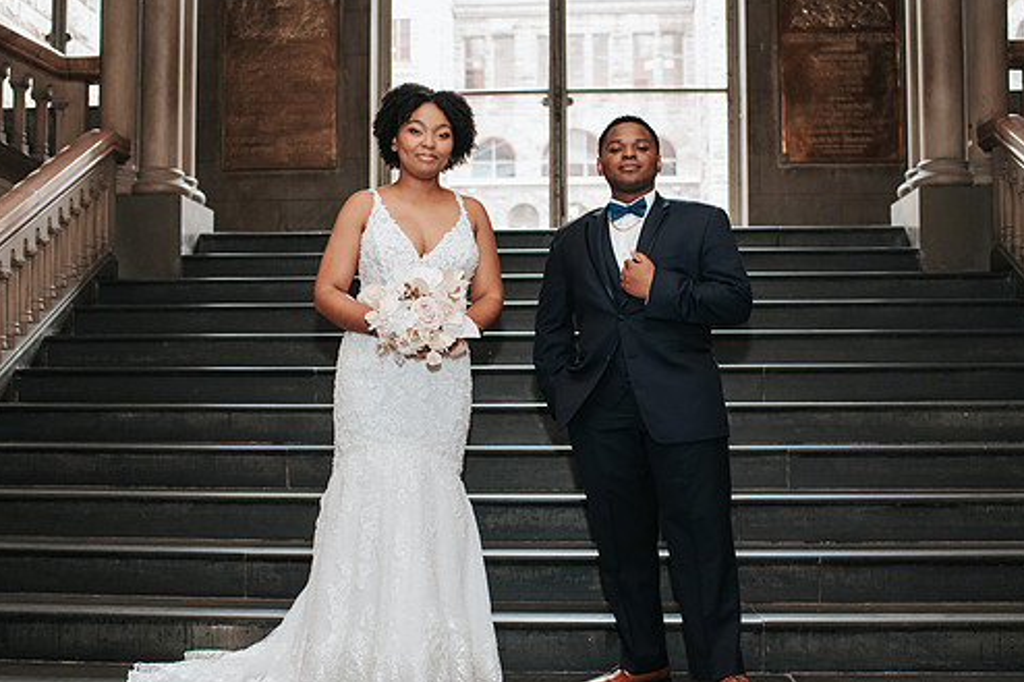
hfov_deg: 43.6
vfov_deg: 29.8
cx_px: 479
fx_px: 1280
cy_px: 358
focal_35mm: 45
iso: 1000
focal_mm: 35
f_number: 3.2
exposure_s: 1/125
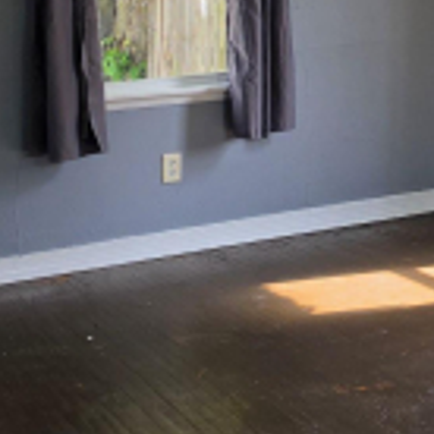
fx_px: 1390
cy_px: -88
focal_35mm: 98
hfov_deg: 16.2
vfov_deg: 17.0
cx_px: 653
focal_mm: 6.5
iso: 32
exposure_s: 1/359
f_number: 1.4
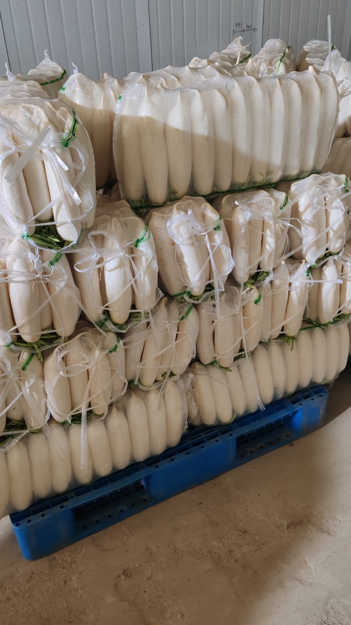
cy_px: 309
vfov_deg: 64.3
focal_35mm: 30
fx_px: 497
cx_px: 197
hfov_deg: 38.9
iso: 1600
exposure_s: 1/50
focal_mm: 6.12
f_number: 1.9
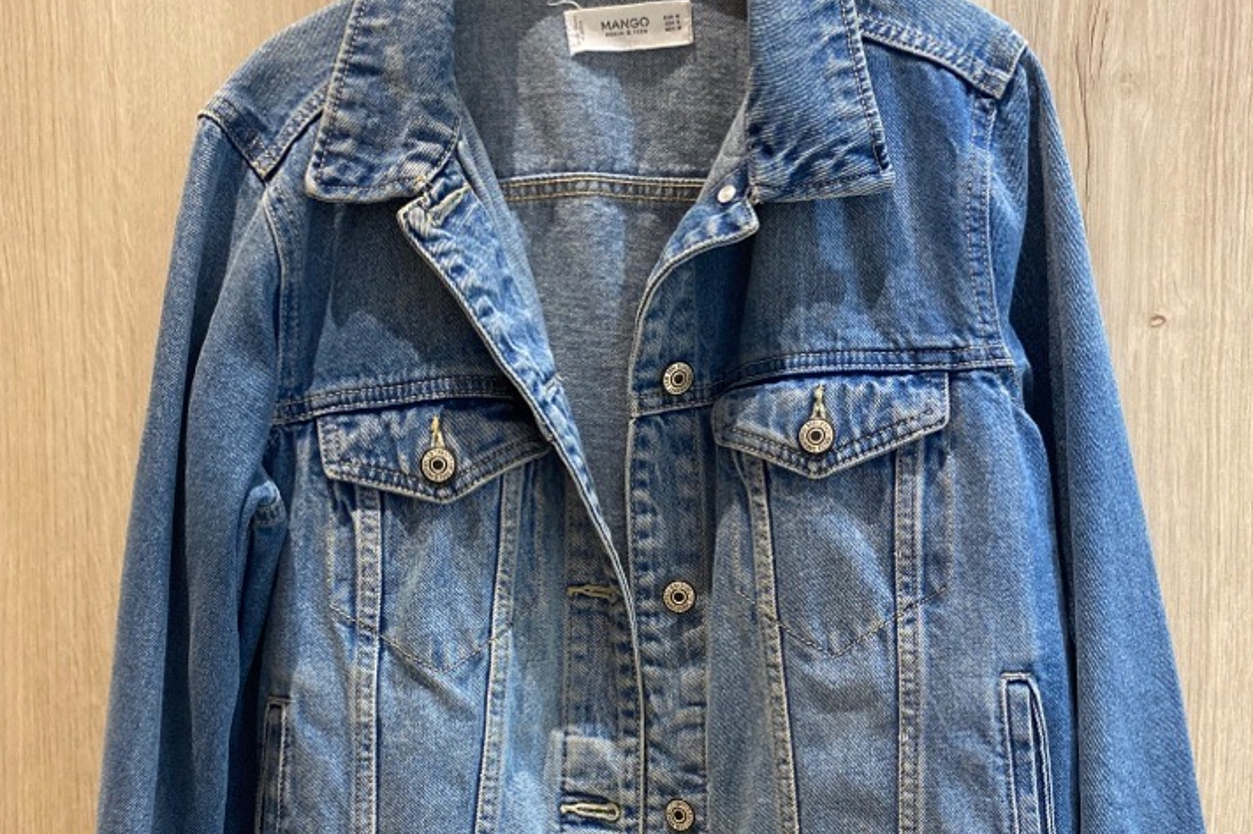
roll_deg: +0.3
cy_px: 605
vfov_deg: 34.4
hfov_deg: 50.7
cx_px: 642
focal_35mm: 38
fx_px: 1322
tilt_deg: -6.1
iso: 320
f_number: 1.8
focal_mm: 4.25
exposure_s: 1/50
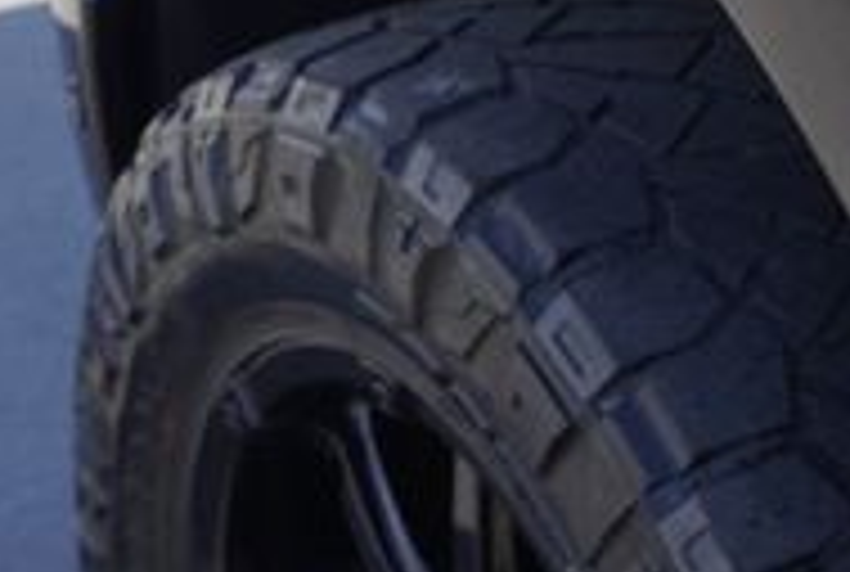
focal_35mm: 117
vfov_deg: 11.3
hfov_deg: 17.0
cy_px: -302
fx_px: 2762
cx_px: 926
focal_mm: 23
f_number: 5.6
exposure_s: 1/125
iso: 100
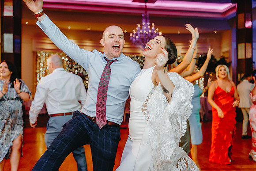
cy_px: 86
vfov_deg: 37.9
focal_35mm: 35
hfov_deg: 54.4
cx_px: 128
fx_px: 249
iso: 1250
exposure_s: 1/250
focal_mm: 35
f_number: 2
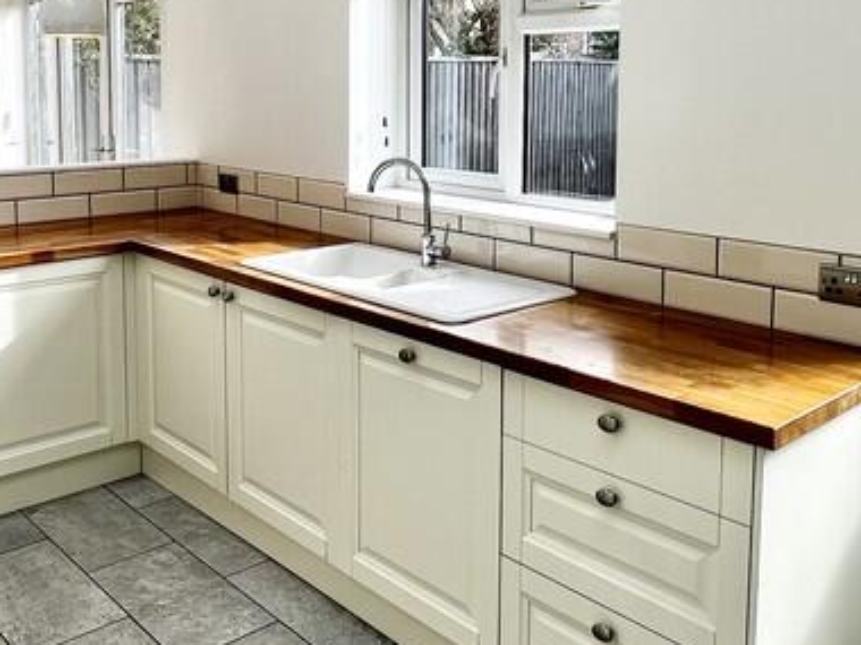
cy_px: 165
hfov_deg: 52.6
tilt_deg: -6.0
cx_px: 426
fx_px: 871
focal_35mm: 35
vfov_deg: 39.6
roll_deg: +0.1
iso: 32
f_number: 1.8
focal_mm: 1.57
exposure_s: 1/331
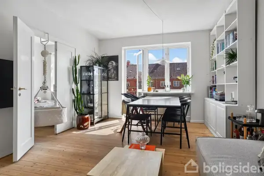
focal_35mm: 20
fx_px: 147
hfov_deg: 84.0
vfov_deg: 61.9
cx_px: 132
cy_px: 88
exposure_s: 1/60
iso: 800
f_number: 8
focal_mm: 20
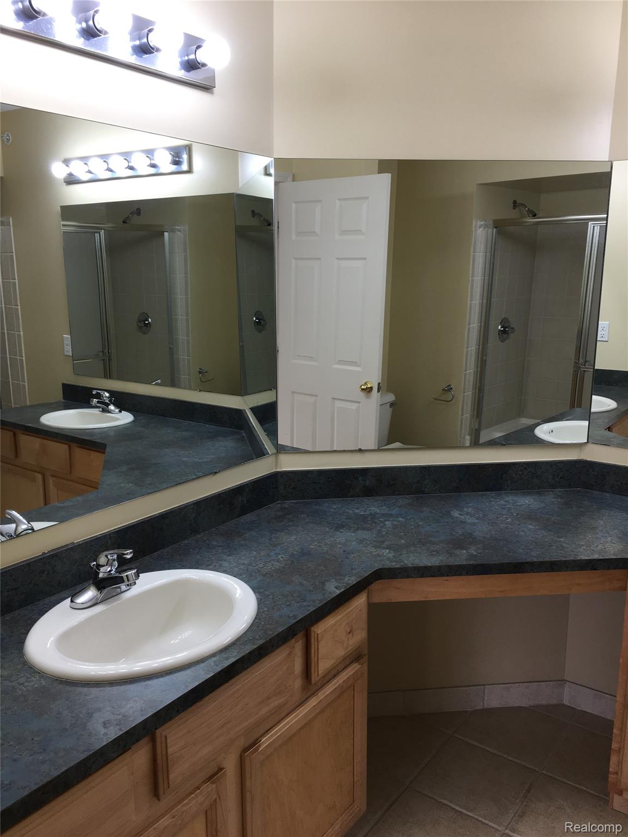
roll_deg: +0.2
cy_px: 418
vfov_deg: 61.7
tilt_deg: -11.7
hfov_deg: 48.2
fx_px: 701
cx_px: 314
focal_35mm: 29
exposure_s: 1/60
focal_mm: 4.15
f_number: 2.2
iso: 32
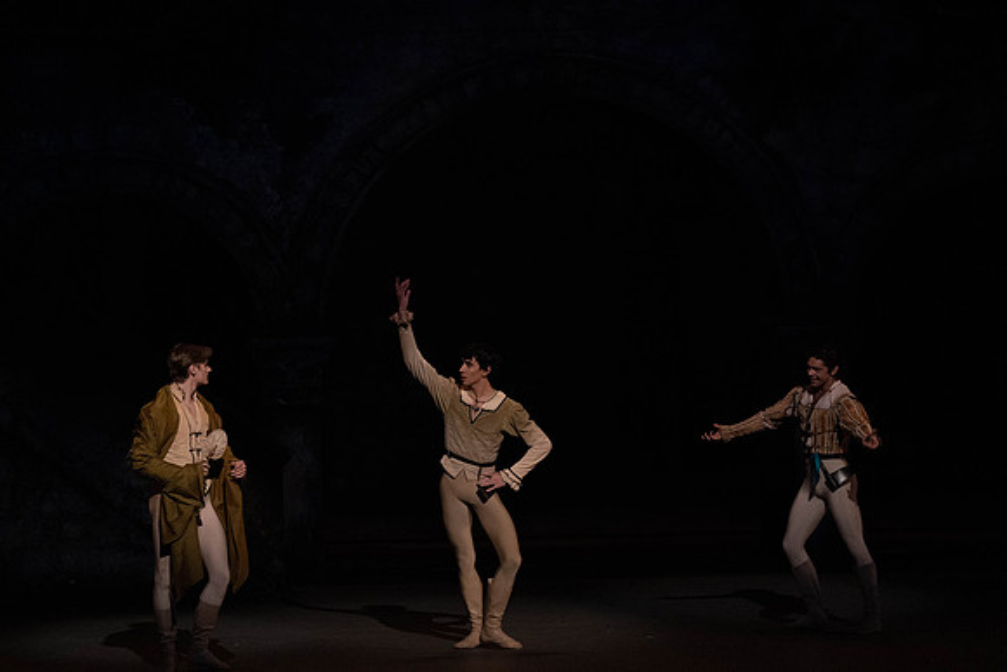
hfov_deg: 8.9
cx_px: 504
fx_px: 6491
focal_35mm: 232
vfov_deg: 5.9
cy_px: 336
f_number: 5.6
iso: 8000
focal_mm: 232
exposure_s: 1/250
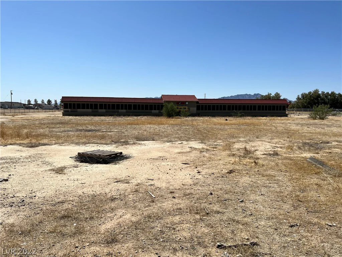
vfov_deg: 53.1
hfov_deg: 67.3
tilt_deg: -4.4
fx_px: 257
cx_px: 171
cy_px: 128
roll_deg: +0.3
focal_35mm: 26
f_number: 1.5
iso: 50
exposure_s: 1/9434
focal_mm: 5.7
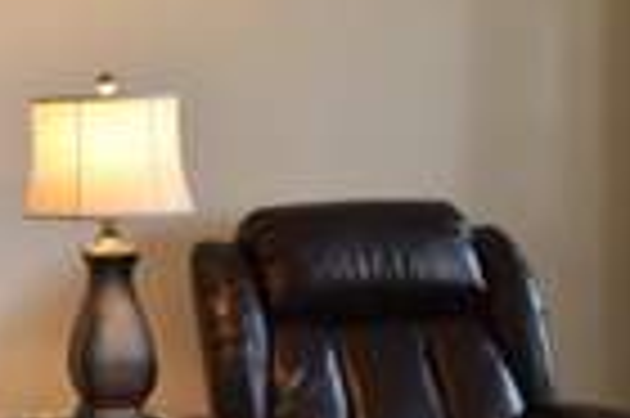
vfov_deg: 12.1
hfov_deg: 18.0
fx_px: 1975
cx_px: 166
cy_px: 171
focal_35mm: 113
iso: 900
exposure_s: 1/125
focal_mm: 22
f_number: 3.8
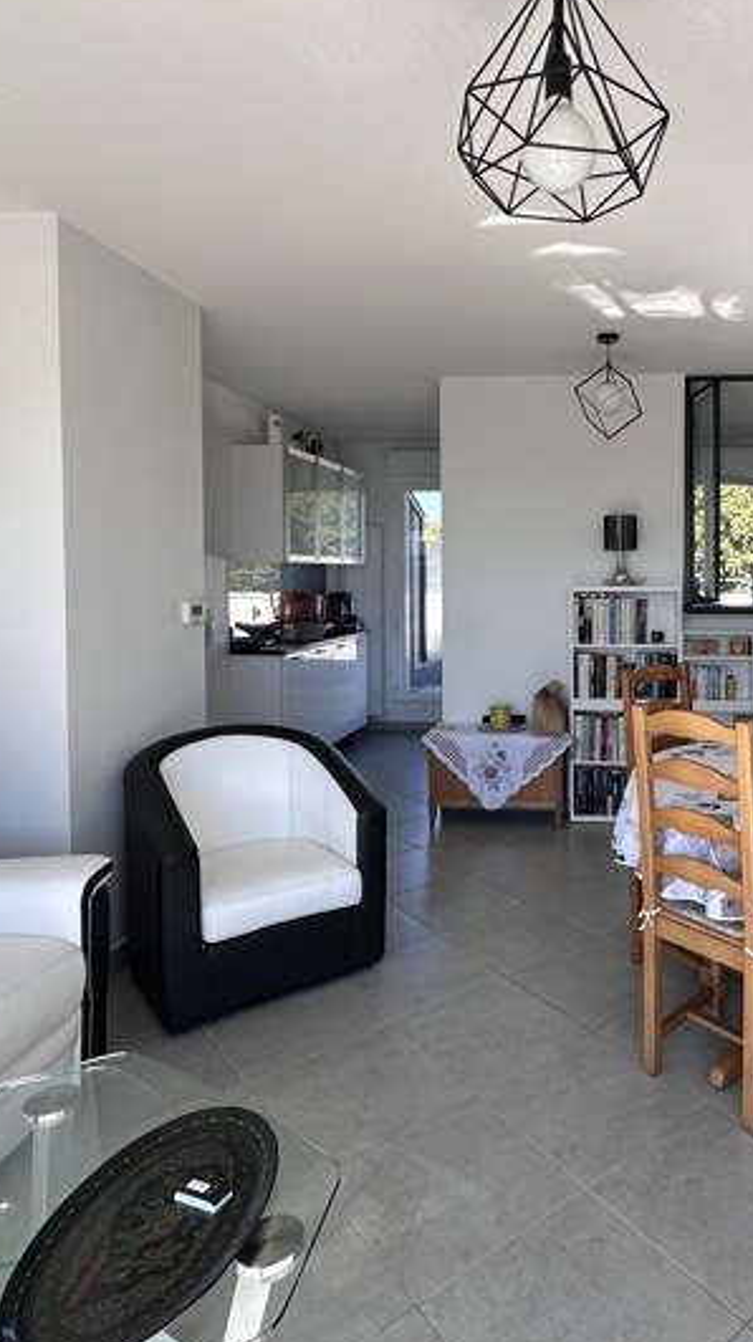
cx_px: 566
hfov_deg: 47.6
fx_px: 818
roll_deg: +0.2
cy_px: 599
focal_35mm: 23
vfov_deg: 78.5
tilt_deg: -1.1
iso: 40
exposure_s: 1/220
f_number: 2.2
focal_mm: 2.22
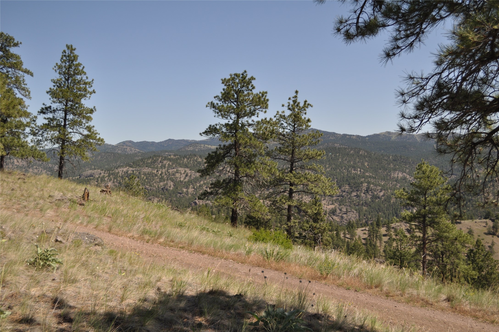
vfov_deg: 34.1
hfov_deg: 49.6
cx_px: 250
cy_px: 166
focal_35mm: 39
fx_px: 540
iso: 200
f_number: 4.2
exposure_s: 1/1600
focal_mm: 26
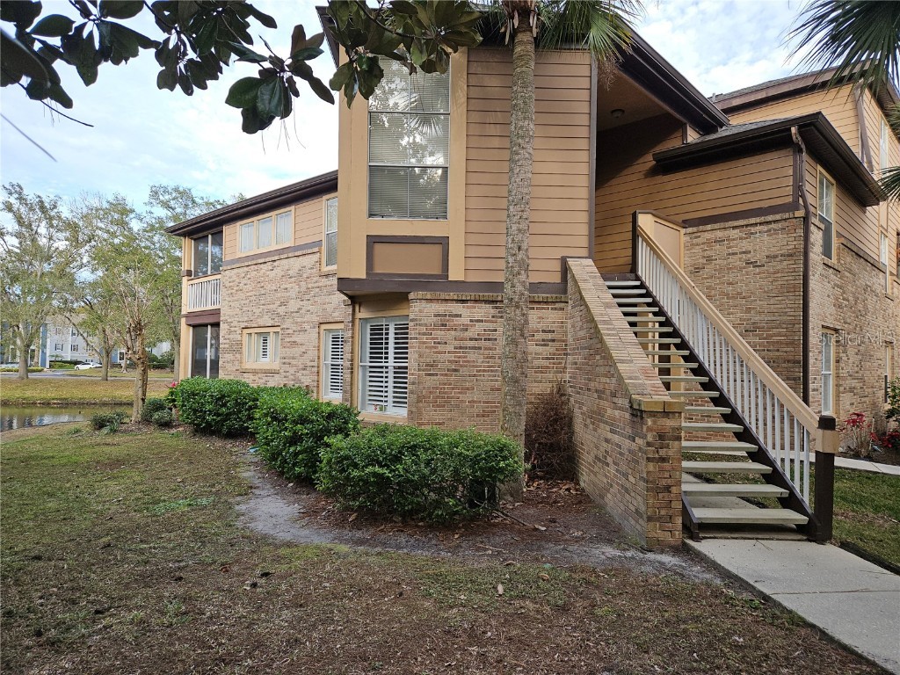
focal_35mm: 23
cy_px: 338
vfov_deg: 58.9
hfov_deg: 73.9
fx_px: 598
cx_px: 450
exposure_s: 1/284
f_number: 1.8
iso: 25
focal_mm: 5.4
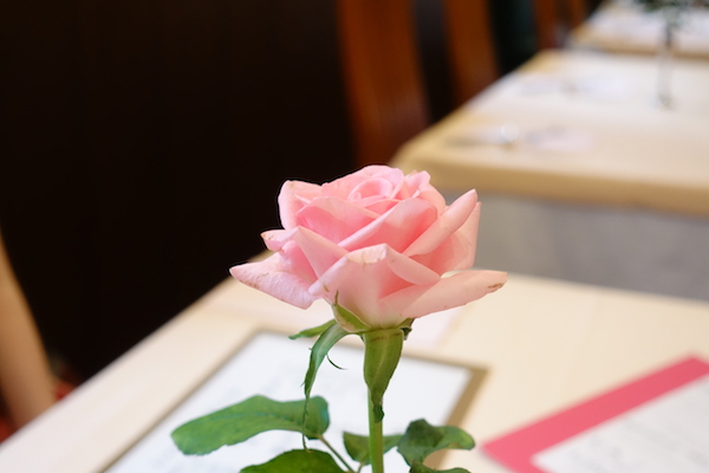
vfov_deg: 27.0
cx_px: 354
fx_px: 985
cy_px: 236
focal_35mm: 50
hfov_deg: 39.6
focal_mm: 18.51
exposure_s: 1/50
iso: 800
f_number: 2.8
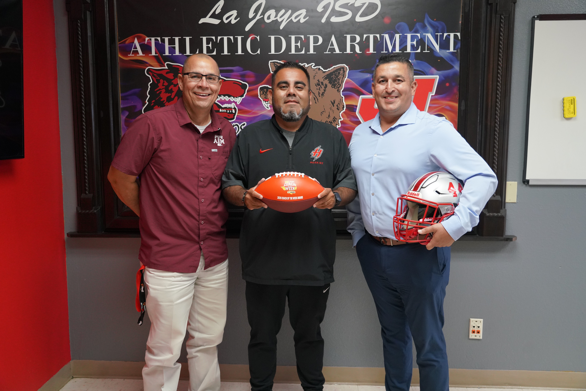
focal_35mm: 30
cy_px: 196
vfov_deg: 43.6
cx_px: 293
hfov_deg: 61.9
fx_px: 488
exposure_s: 1/160
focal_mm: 30
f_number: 4
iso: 3200
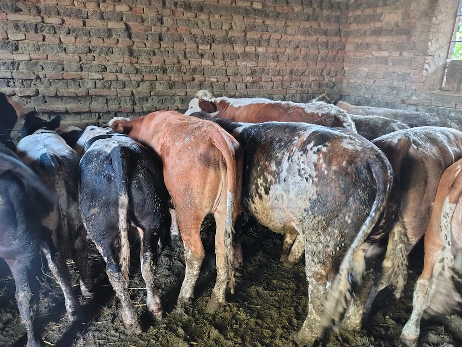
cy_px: 174
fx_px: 334
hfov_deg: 69.4
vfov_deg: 54.9
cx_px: 231
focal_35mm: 25
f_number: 1.7
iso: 2548
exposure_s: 1/33.3
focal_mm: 4.71
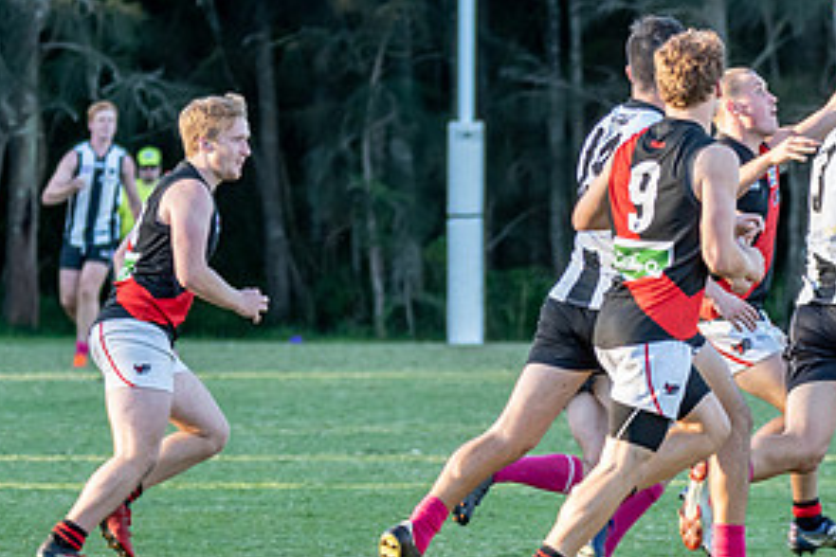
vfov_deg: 2.4
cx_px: 808
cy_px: 252
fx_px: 13421
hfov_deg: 3.6
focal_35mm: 578
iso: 800
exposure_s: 1/500
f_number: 5.6
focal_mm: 180
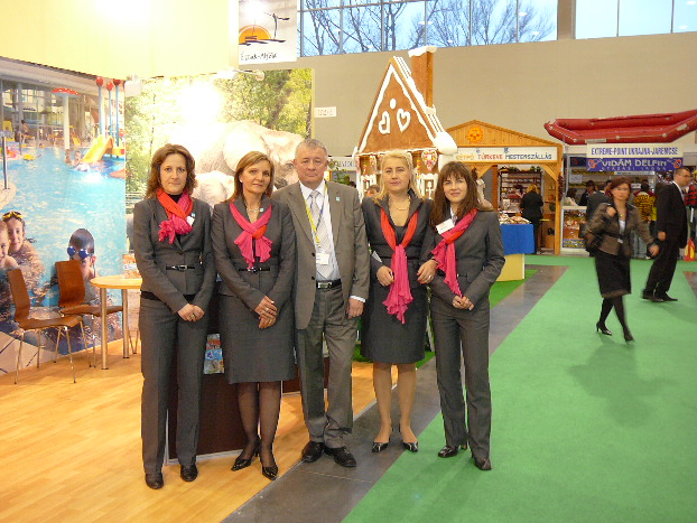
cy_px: 258
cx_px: 343
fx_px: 725
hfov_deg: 51.3
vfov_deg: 39.7
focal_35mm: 36
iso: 100
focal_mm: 5.2
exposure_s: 1/13
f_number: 2.8
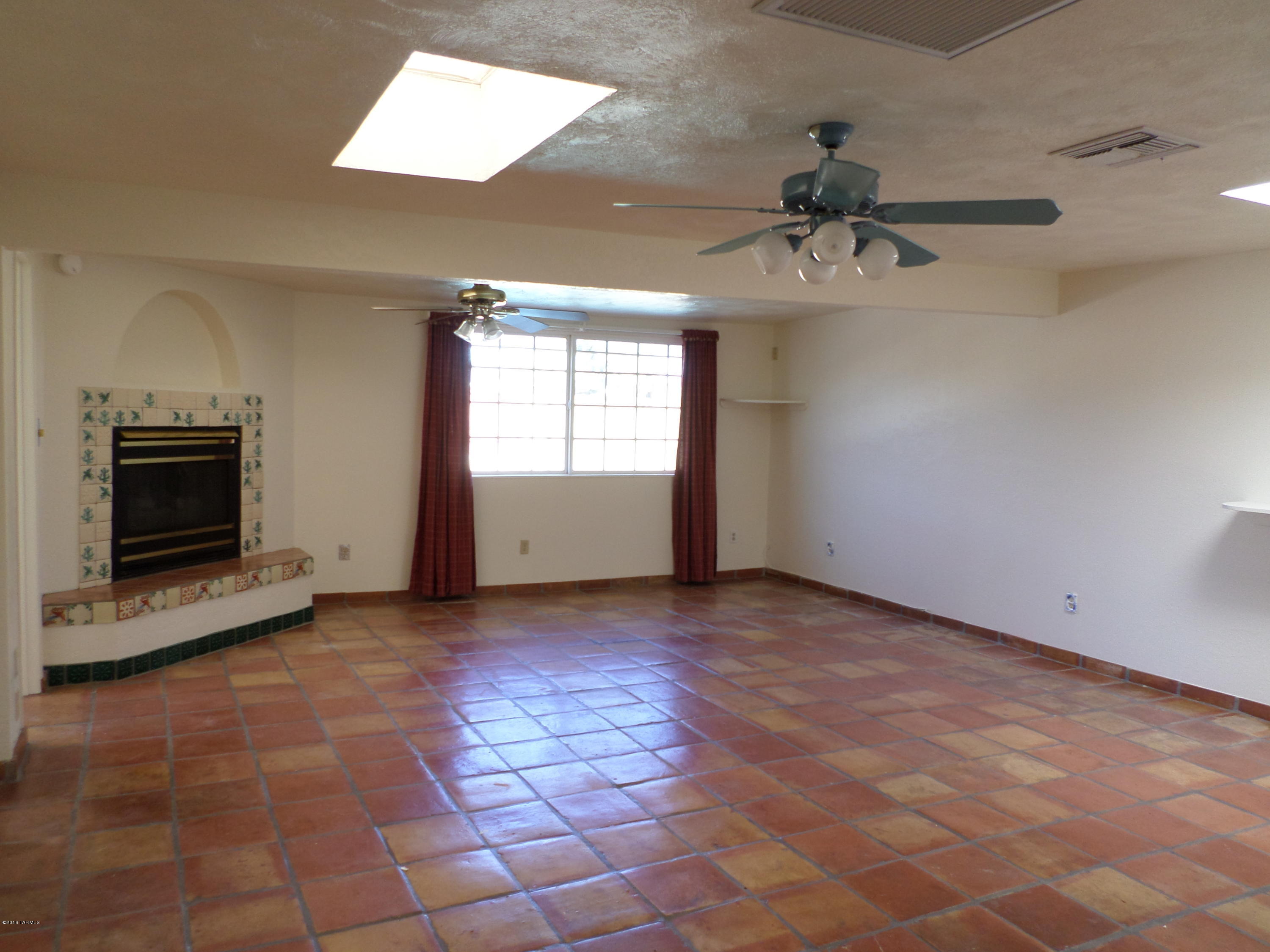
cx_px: 635
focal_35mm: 25
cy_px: 476
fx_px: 917
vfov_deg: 54.9
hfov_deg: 69.4
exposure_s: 1/30
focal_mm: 4.5
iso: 80
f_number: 2.5
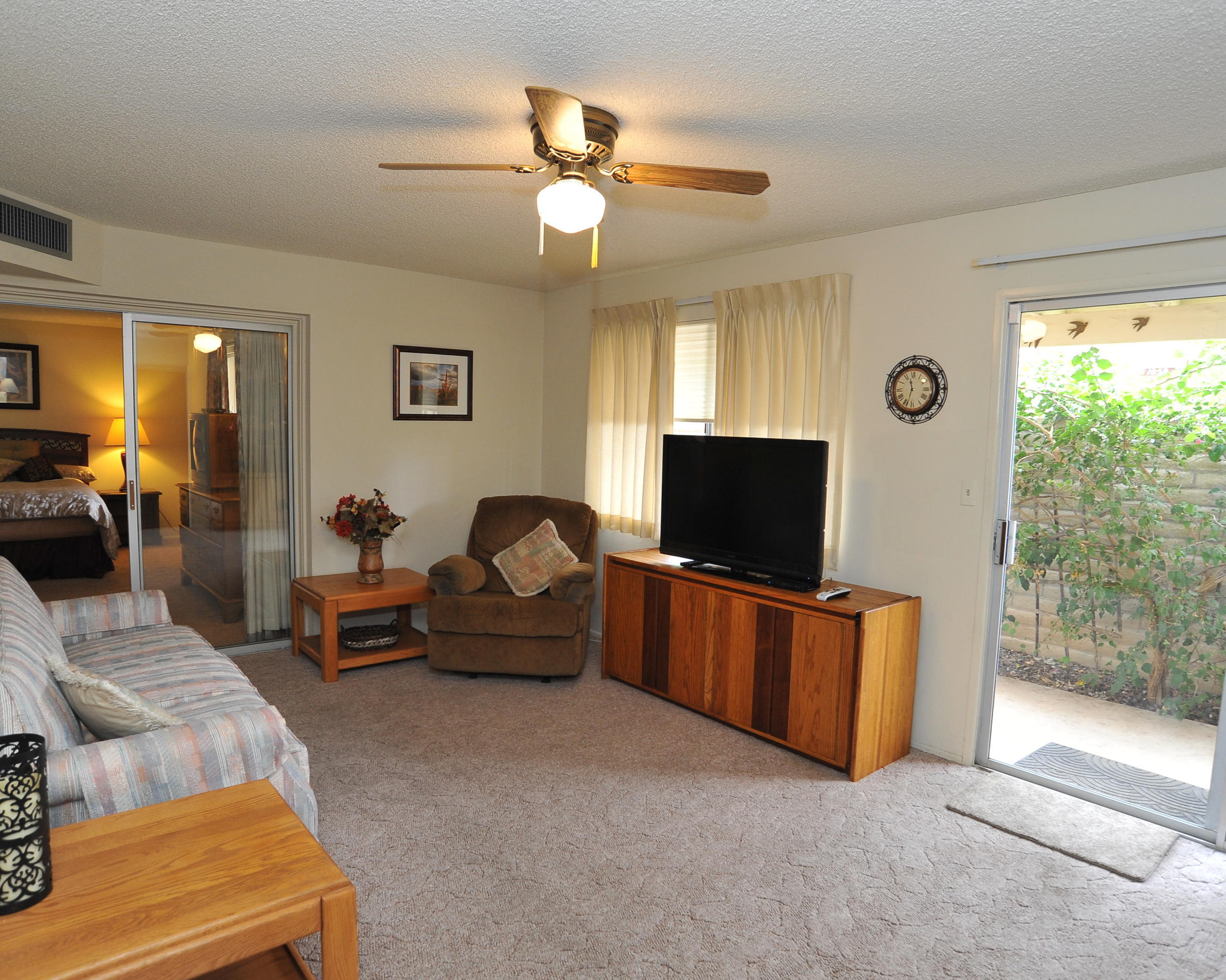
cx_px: 617
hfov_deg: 77.6
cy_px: 496
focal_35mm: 21
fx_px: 762
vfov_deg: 65.5
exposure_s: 1/30
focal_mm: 18
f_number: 6.3
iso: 1000
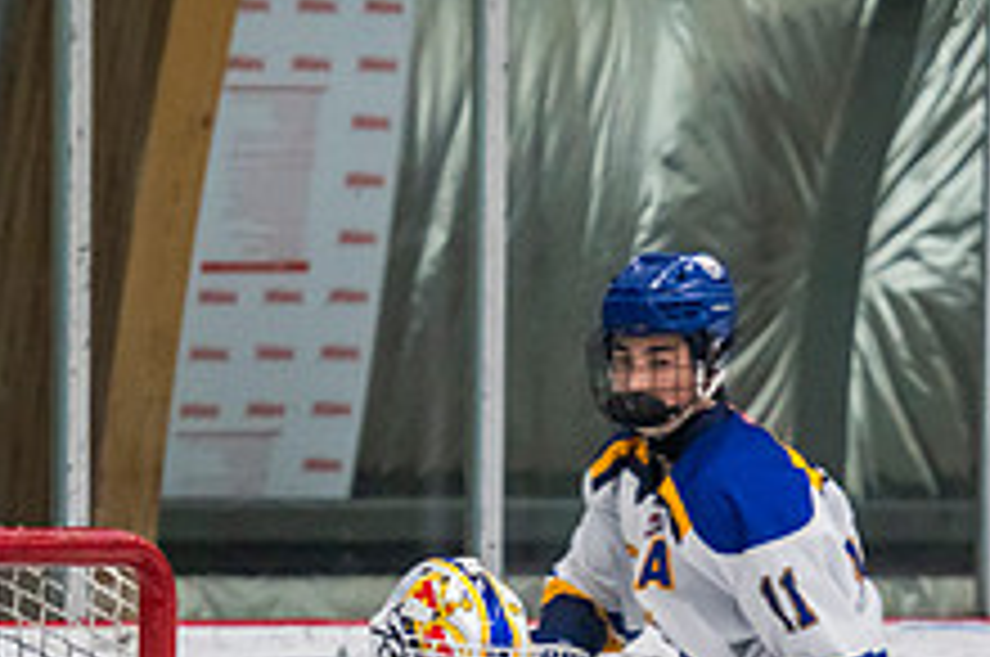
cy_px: 925
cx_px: 394
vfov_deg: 2.7
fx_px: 13812
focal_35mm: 503
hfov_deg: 4.1
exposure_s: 1/640
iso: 2000
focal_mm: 150
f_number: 3.2
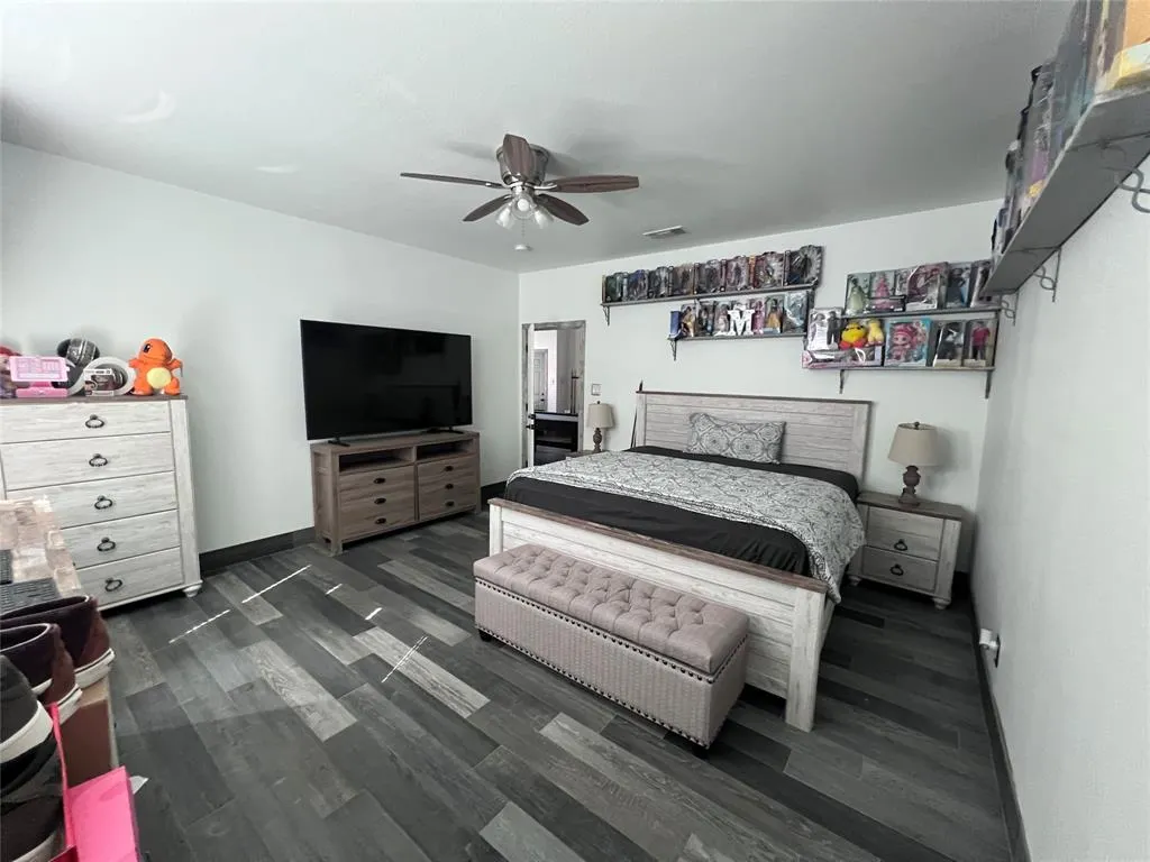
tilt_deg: -7.2
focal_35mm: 13
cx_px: 575
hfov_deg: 106.2
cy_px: 431
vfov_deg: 89.9
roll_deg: -0.5
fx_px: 432
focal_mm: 1.57
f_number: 1.8
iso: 640
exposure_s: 1/60
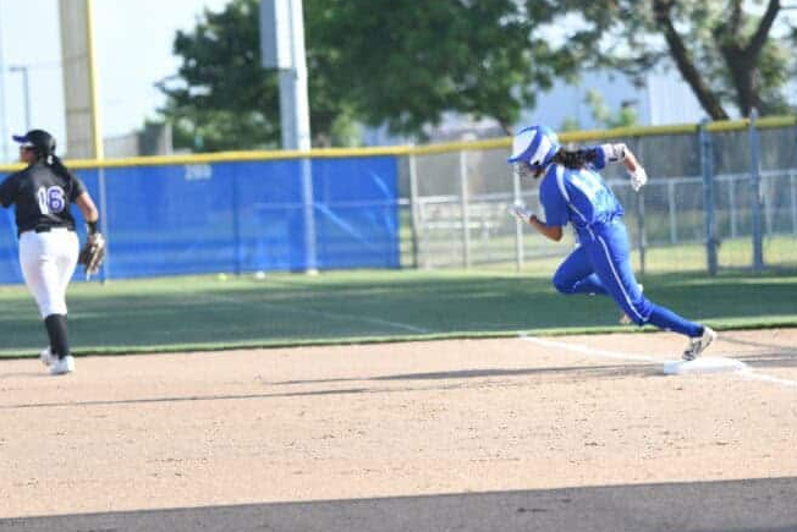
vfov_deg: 6.5
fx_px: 4694
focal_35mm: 212
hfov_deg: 9.7
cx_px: 468
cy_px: 263
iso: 400
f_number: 2.8
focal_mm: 120
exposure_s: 1/1600
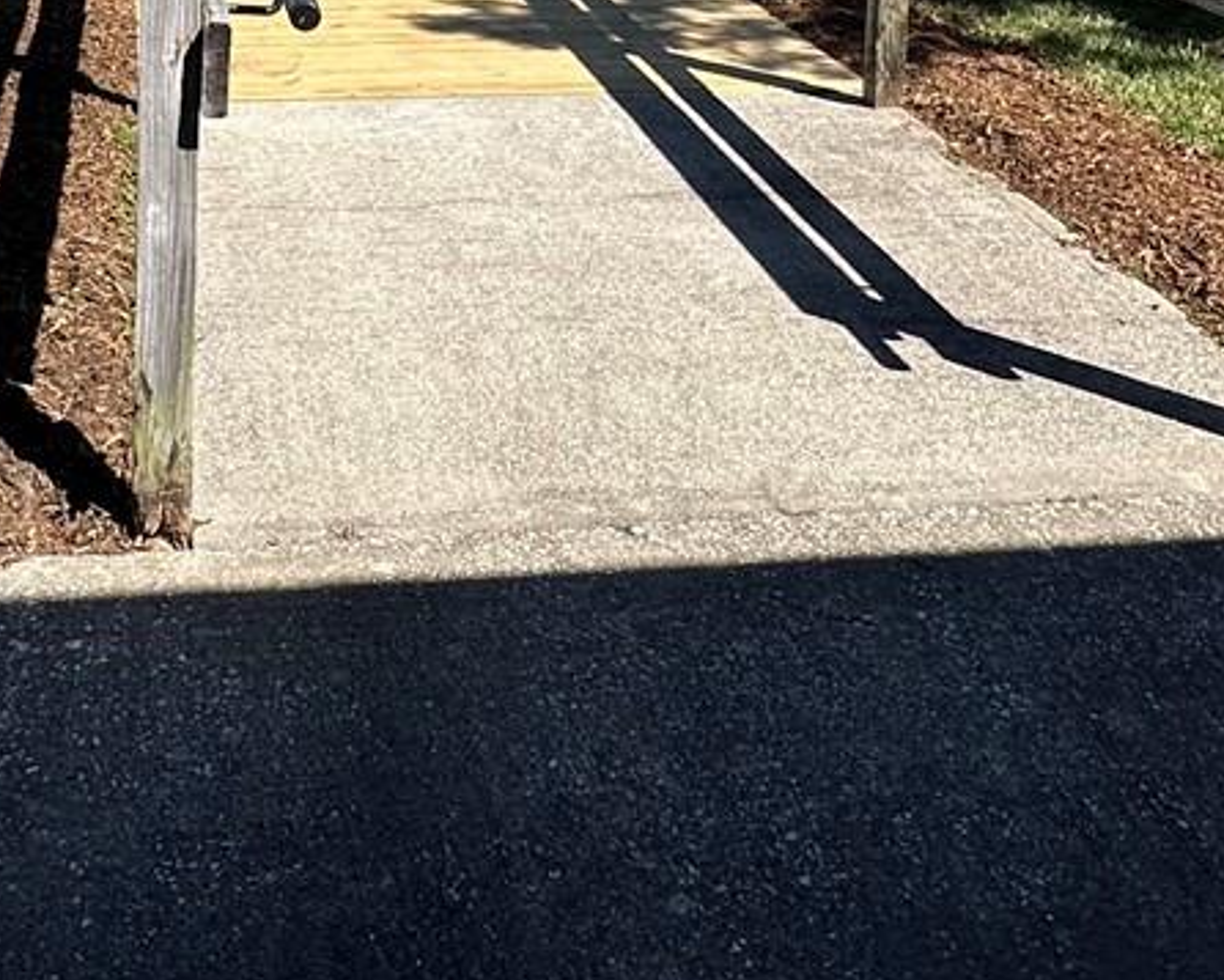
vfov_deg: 26.2
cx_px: 351
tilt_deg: -5.7
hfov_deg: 37.4
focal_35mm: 49
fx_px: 1775
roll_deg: -0.9
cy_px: -302
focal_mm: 2.22
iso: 50
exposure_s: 1/1916
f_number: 2.2
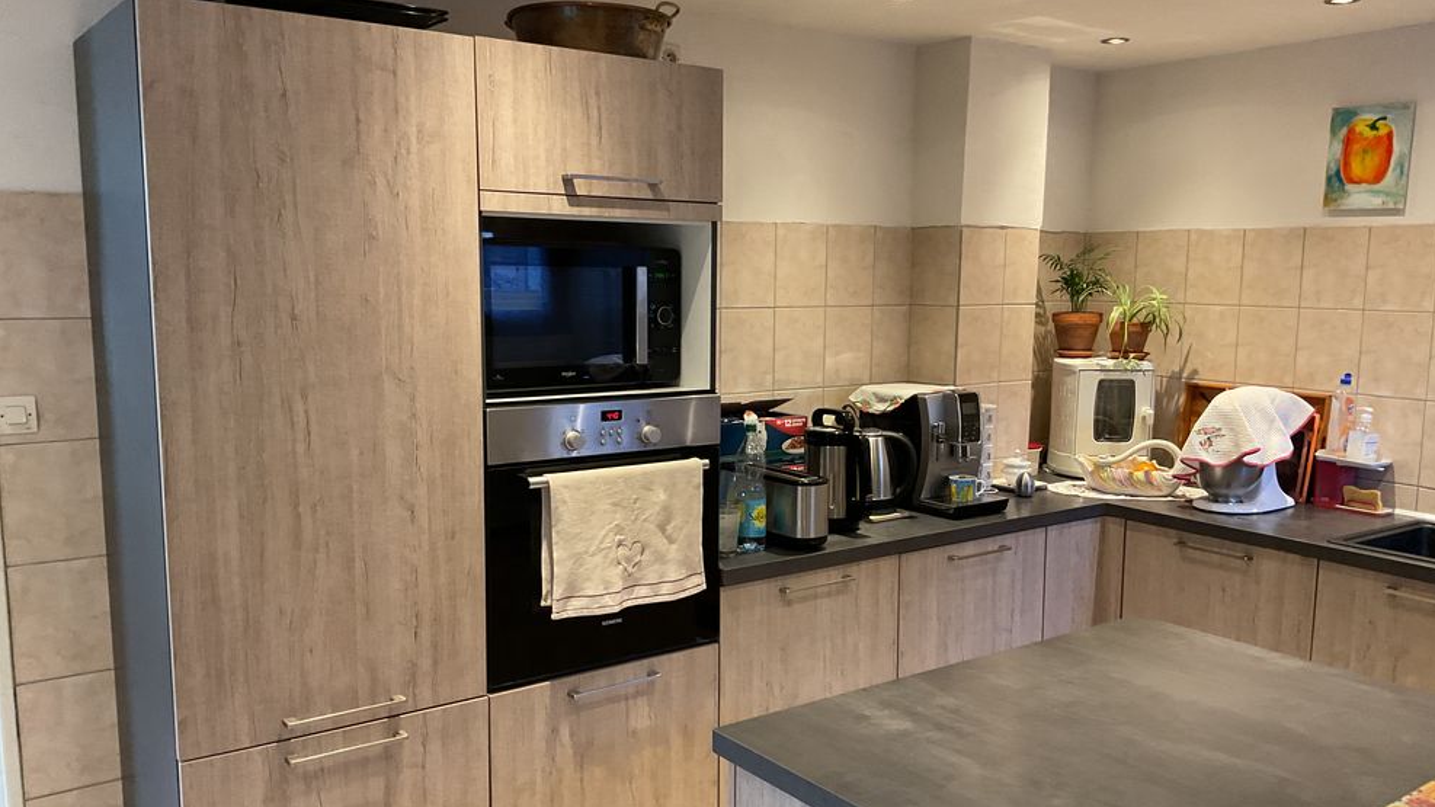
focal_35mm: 32
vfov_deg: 36.6
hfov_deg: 61.0
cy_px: 449
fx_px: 1218
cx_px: 725
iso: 160
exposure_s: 1/60
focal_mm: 3
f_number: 1.8
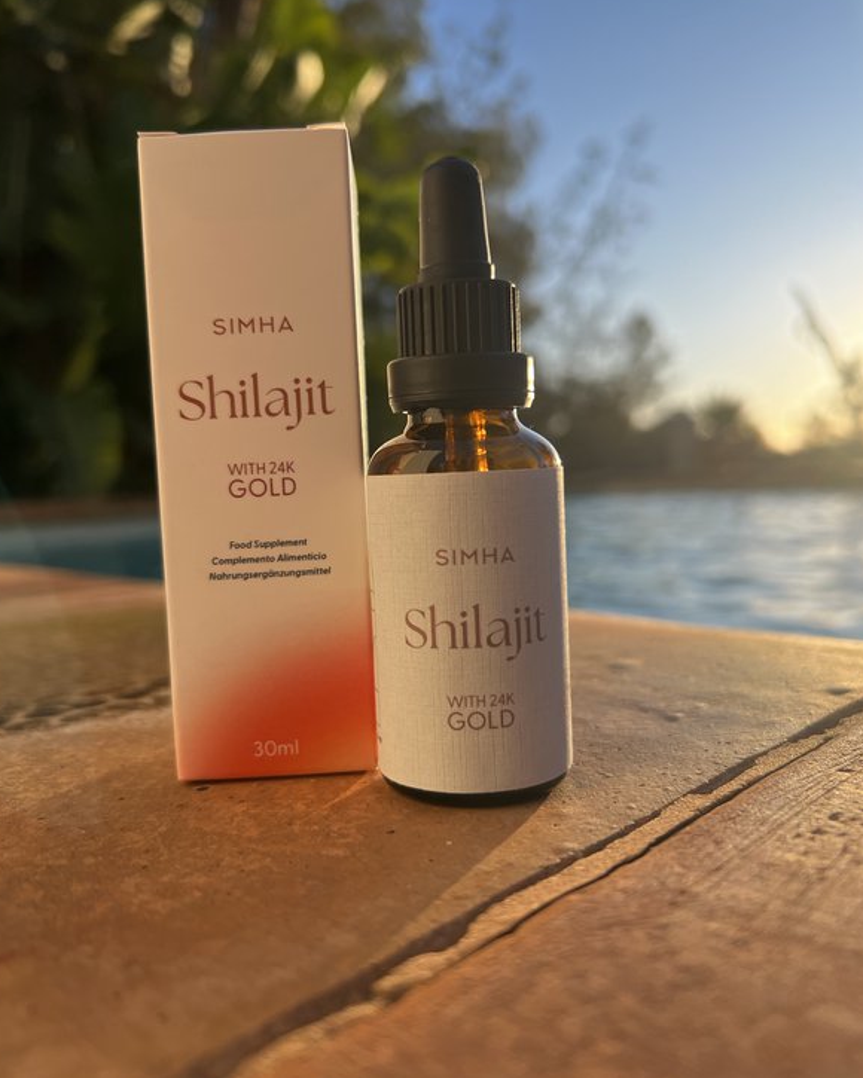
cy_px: 526
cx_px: 424
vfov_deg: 62.2
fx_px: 894
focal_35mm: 28
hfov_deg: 51.5
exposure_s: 1/1808
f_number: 1.5
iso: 50
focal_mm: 5.7
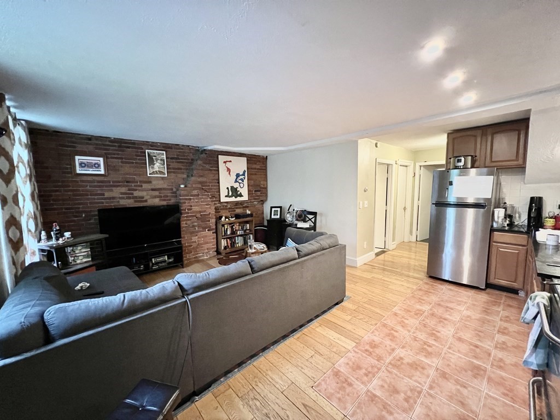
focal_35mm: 13
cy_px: 210
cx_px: 280
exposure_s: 1/40
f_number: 1.8
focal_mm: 1.57
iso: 1000
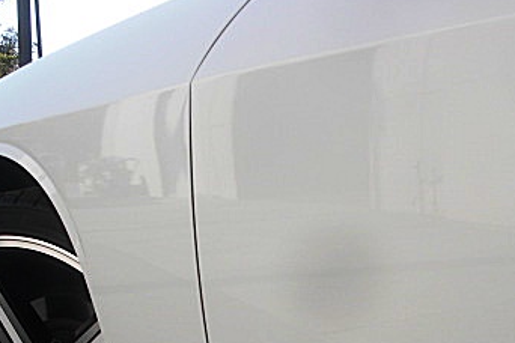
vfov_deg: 18.9
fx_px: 1001
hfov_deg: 28.8
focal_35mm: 70
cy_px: 354
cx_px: 248
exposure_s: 1/800
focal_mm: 6.3
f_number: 2.8
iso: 50
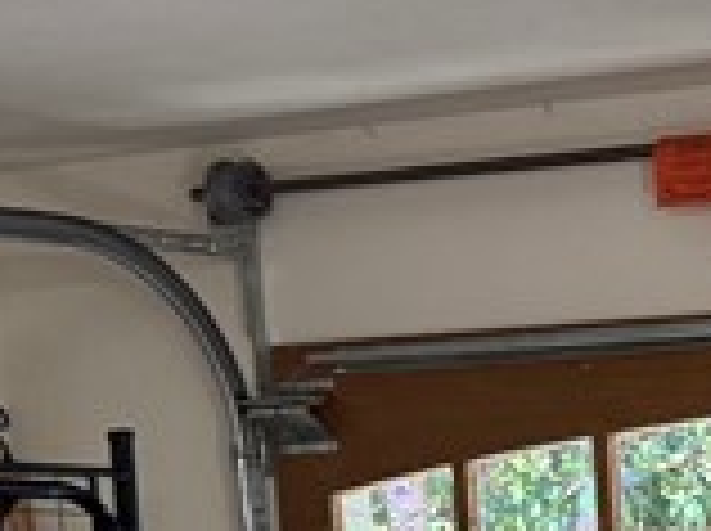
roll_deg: +3.3
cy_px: 904
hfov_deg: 11.6
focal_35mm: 156
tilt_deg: -4.5
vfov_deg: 9.1
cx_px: 1354
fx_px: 3199
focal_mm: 6.76
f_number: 1.78
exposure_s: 1/120
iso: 250
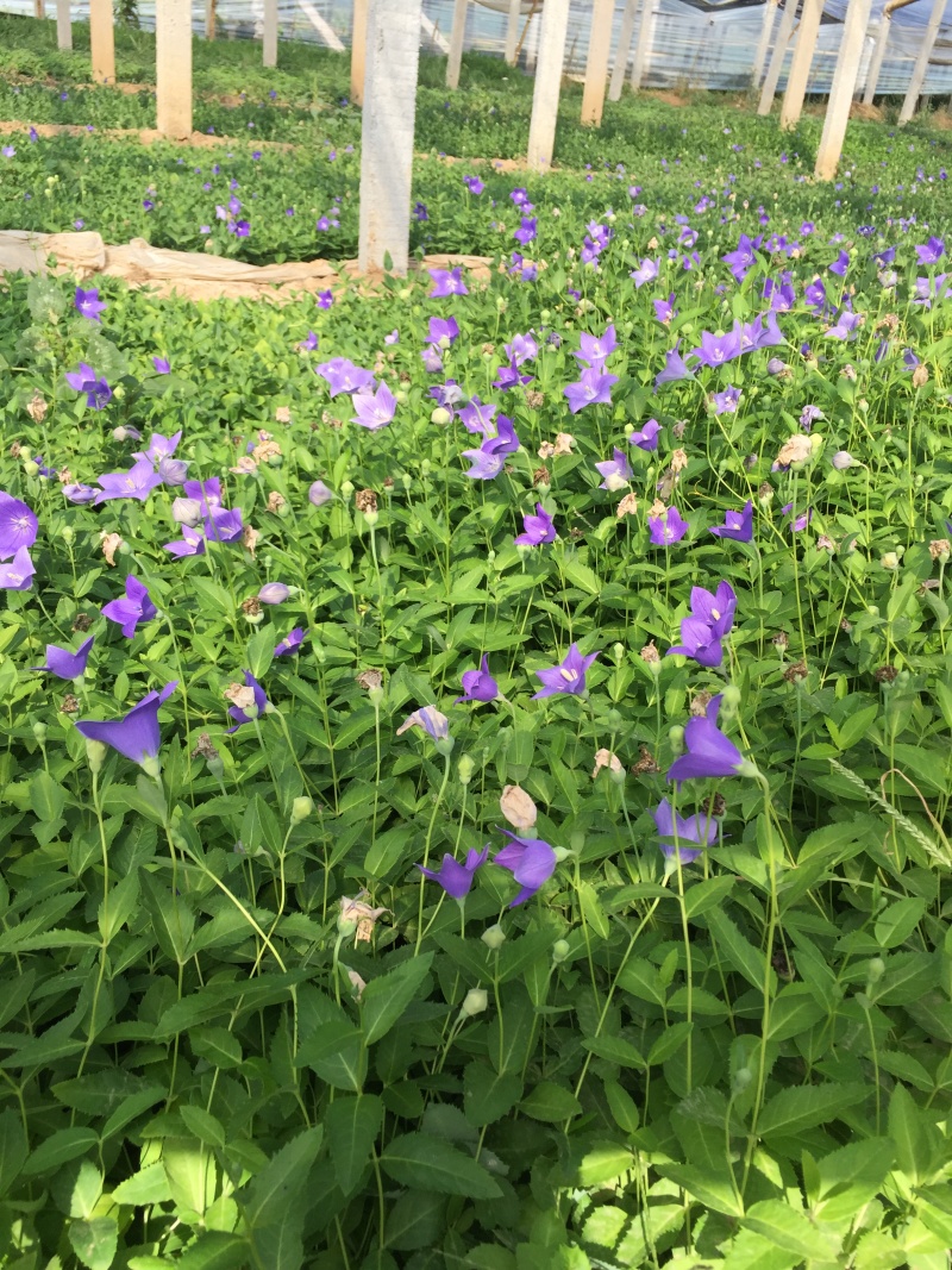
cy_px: 635
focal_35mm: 29
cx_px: 476
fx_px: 1064
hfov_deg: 48.2
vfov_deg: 61.7
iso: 32
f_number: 2.2
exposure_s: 1/989
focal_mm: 4.15
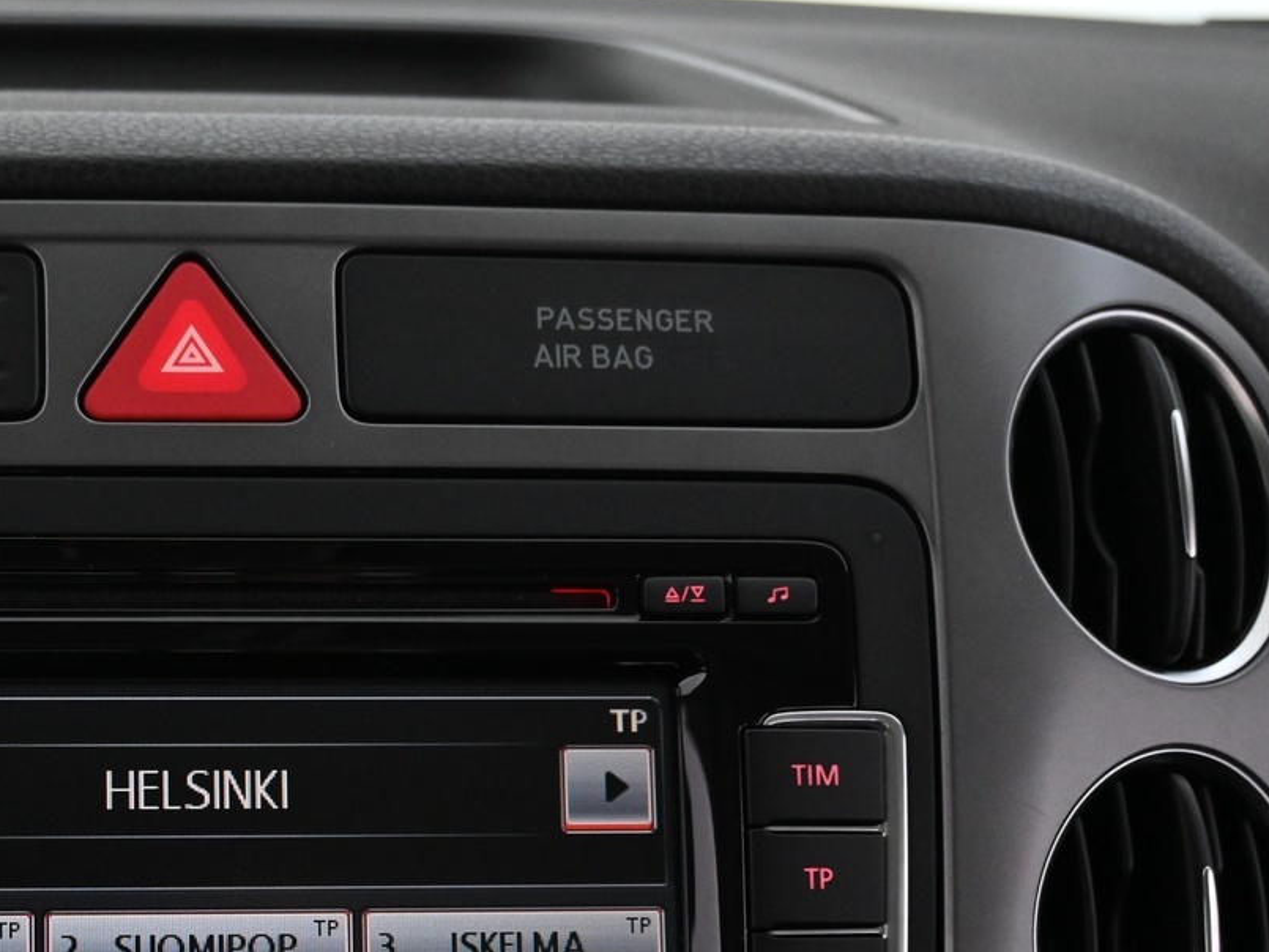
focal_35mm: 61
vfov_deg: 23.5
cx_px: 162
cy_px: 820
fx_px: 2235
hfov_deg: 30.5
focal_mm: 21
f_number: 4
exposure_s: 1/30
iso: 2200
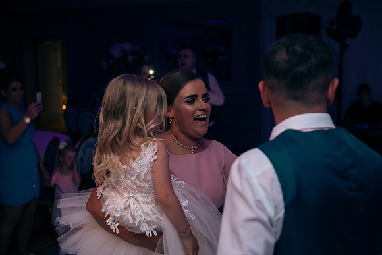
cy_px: 128
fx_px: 531
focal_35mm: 50
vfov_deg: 27.0
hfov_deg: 39.6
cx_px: 191
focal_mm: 50
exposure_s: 1/160
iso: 800
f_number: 3.5
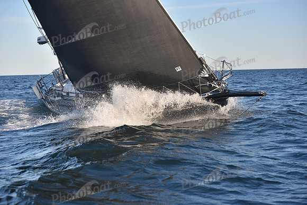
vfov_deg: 18.2
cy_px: 102
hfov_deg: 27.0
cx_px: 154
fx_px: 640
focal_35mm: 75
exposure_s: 1/800
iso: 400
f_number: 4.5
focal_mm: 75
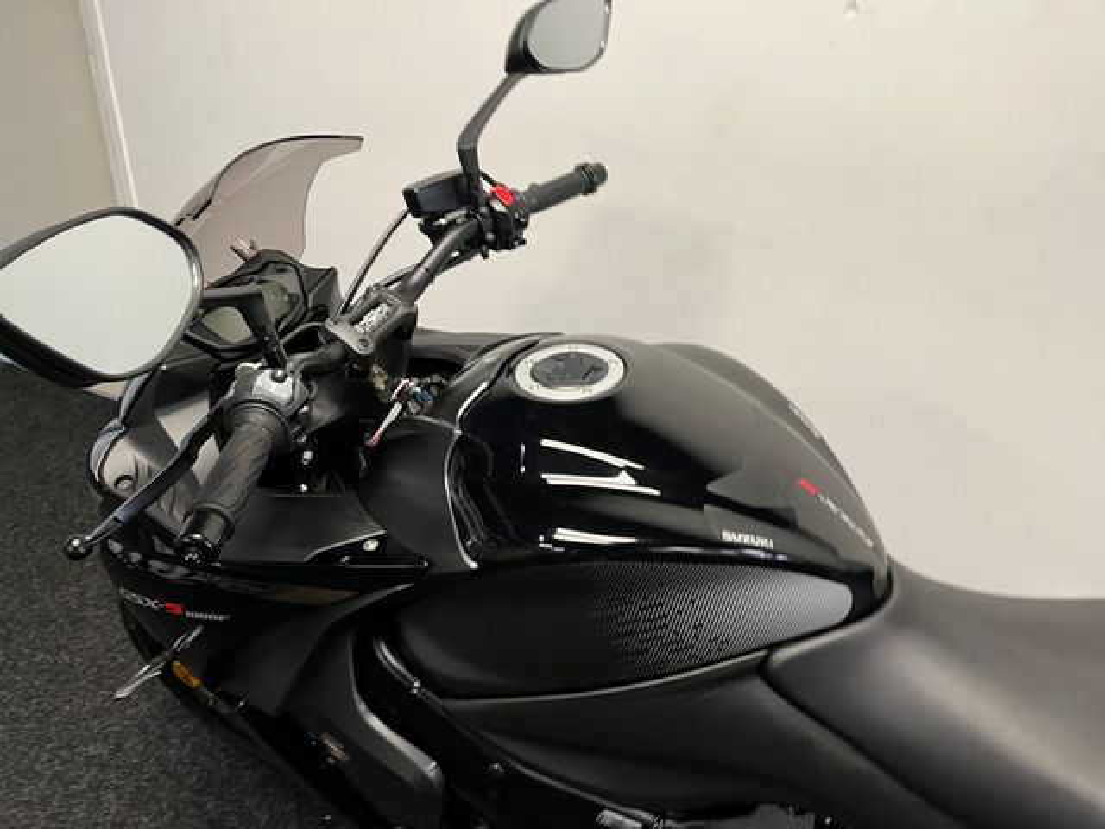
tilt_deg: -28.5
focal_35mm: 26
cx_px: 552
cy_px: 414
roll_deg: -2.9
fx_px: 830
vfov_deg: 53.1
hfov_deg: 67.3
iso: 80
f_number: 1.6
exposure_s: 1/50
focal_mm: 5.1
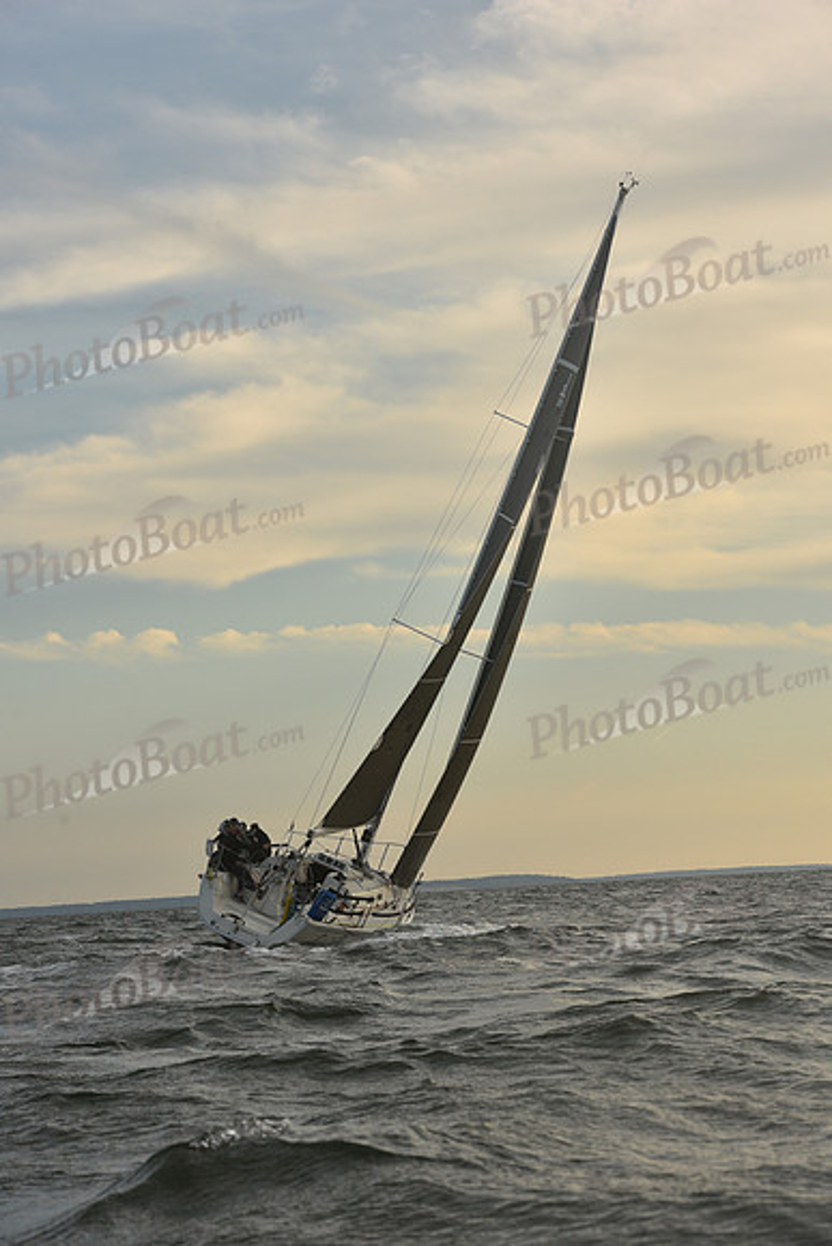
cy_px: 623
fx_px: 3464
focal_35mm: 100
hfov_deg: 13.7
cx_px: 416
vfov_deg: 20.4
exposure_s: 1/640
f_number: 7.1
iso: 250
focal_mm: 100
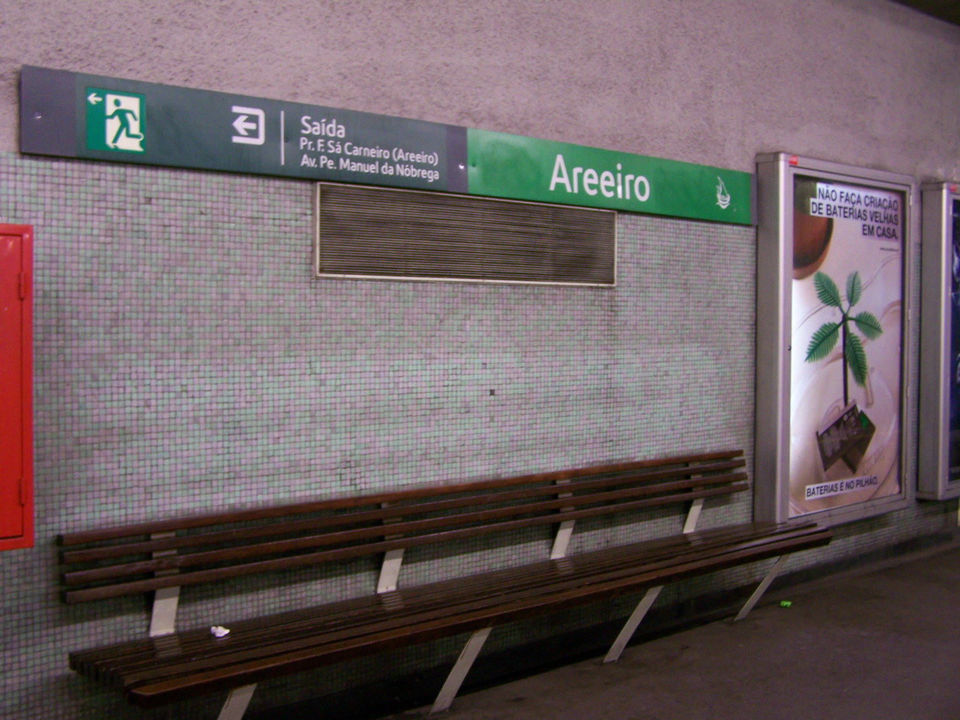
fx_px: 1054
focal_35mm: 38
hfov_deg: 49.0
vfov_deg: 37.7
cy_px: 360
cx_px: 480
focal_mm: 6.3
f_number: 2.8
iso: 160
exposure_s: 1/8
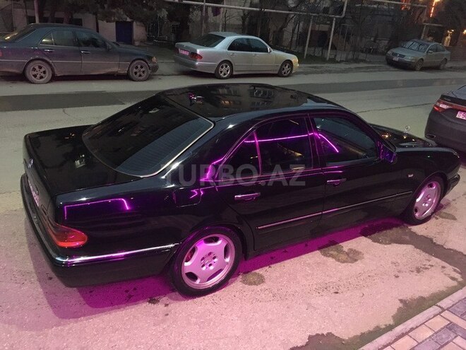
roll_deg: -3.7
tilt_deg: -22.7
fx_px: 390
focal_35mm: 29
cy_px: 175
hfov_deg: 61.7
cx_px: 233
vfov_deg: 48.2
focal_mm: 4.15
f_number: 2.2
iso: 400
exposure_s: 1/17
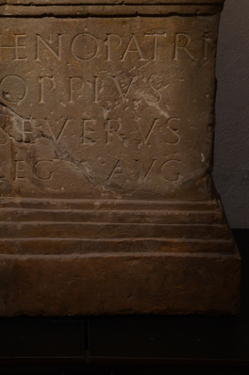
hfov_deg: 12.4
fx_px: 1145
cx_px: 91
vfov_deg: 18.5
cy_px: 106
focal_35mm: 110
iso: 1250
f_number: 4.8
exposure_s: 1/40
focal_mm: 44
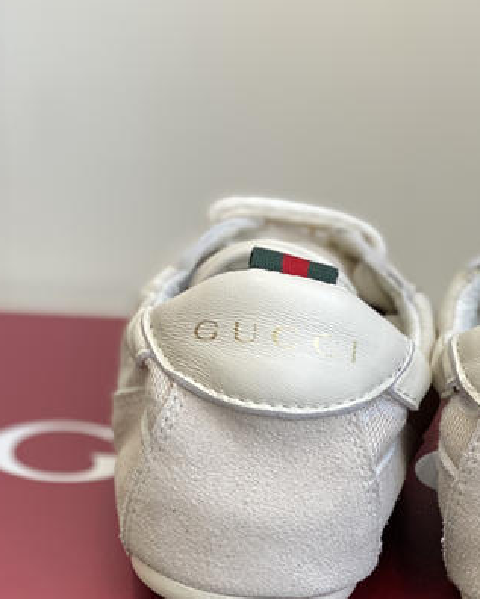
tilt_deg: -21.9
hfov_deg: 13.8
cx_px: 436
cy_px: 505
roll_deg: -4.2
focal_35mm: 111
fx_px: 1970
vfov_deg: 17.1
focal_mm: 6
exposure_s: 1/122
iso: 50
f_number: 2
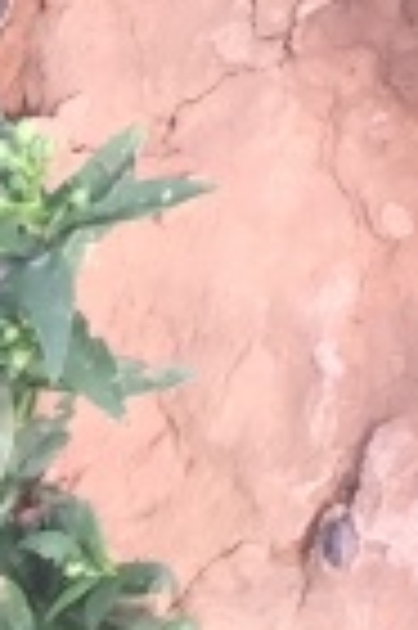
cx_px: 1636
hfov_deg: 5.3
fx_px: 4015
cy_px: -794
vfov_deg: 8.3
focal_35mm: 230
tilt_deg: -66.0
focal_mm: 4.15
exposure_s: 1/243
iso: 32
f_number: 2.2
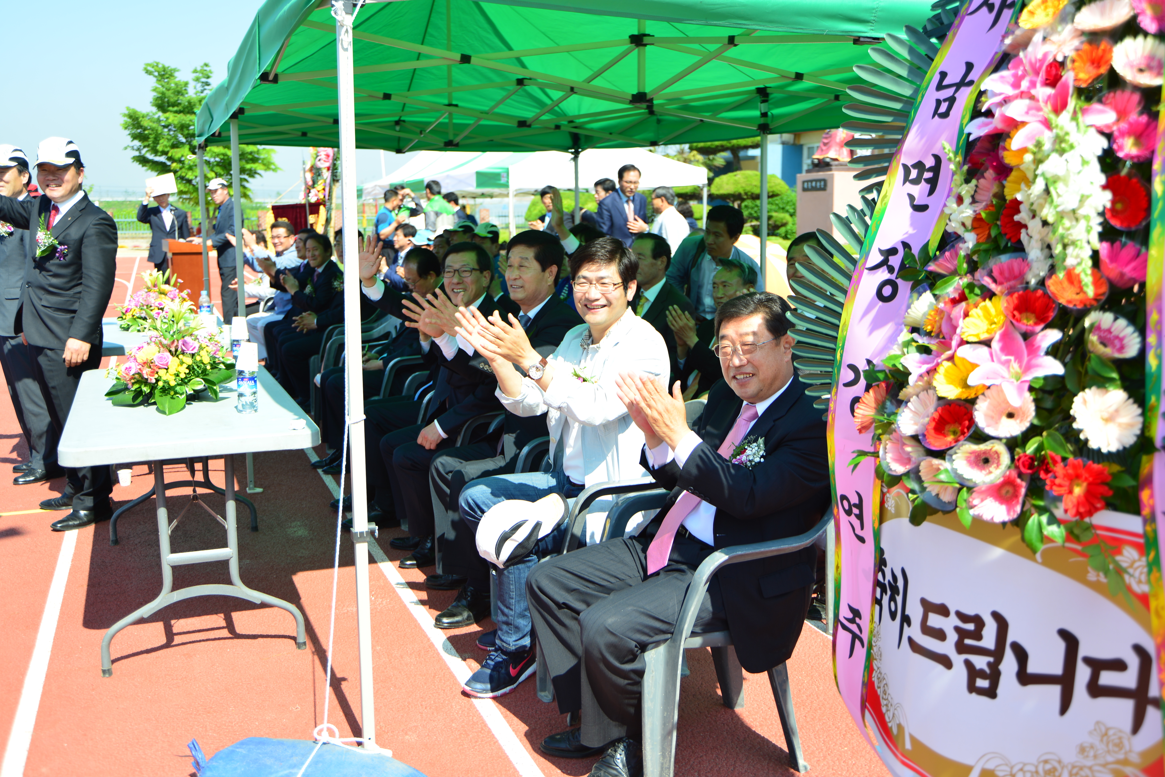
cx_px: 582
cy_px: 388
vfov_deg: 38.9
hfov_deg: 55.8
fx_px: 1100
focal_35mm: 34
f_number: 5
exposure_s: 1/200
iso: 100
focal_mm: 34
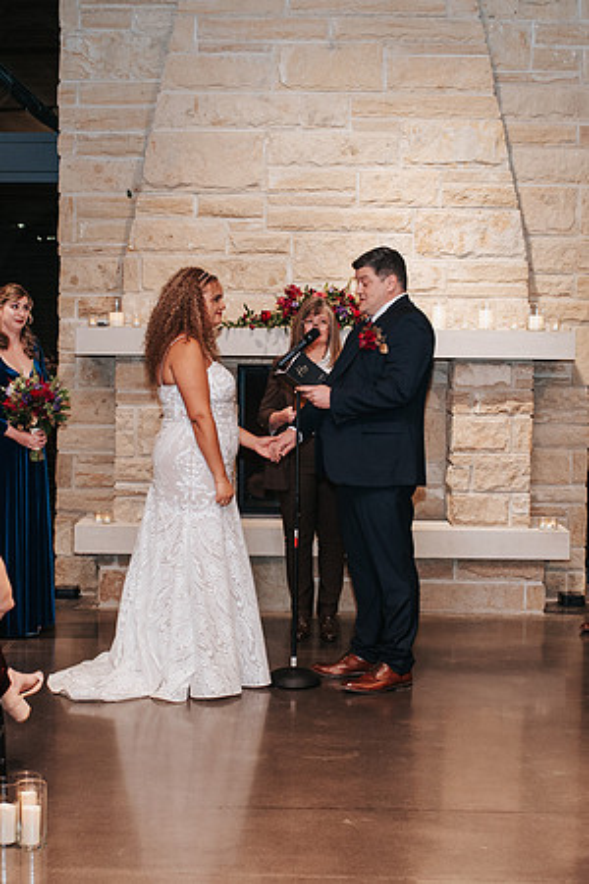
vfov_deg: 31.4
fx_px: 1573
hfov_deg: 21.2
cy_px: 438
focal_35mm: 64
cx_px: 228
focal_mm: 35
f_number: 2.8
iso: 1000
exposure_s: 1/200
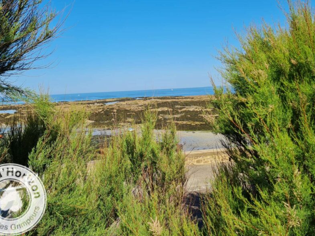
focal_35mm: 34
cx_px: 161
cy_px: 96
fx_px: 309
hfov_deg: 54.0
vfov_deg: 41.6
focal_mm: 5.4
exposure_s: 1/3333
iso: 50
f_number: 1.8
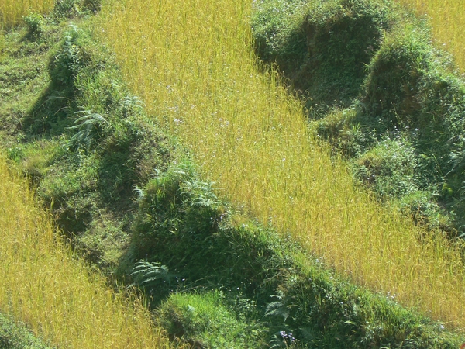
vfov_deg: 4.9
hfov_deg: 6.6
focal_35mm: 301
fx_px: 4043
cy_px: 174
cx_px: 232
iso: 80
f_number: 5.6
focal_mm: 50.1
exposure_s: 1/200
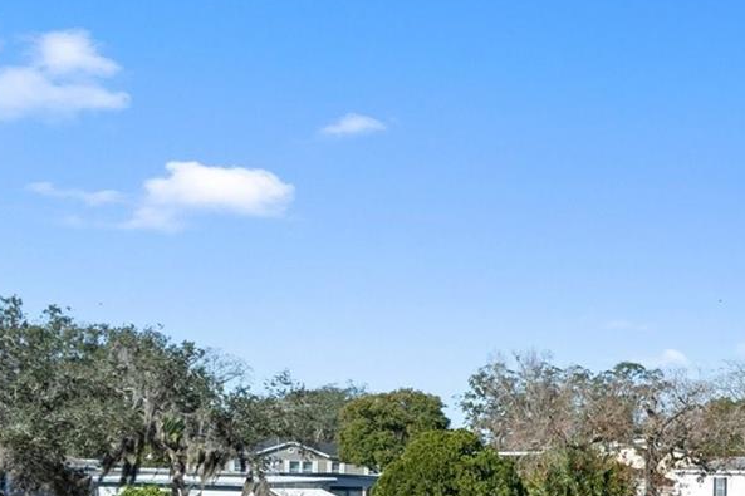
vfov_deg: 16.3
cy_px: 556
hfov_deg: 22.4
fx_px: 1676
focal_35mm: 81
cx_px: 969
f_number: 8
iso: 640
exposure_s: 1/640
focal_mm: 30
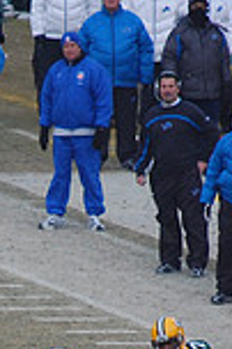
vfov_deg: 1.8
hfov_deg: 1.2
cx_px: -16
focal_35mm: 1145
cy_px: 347
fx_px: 11093
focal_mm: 200
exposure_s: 1/640
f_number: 5.6
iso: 400
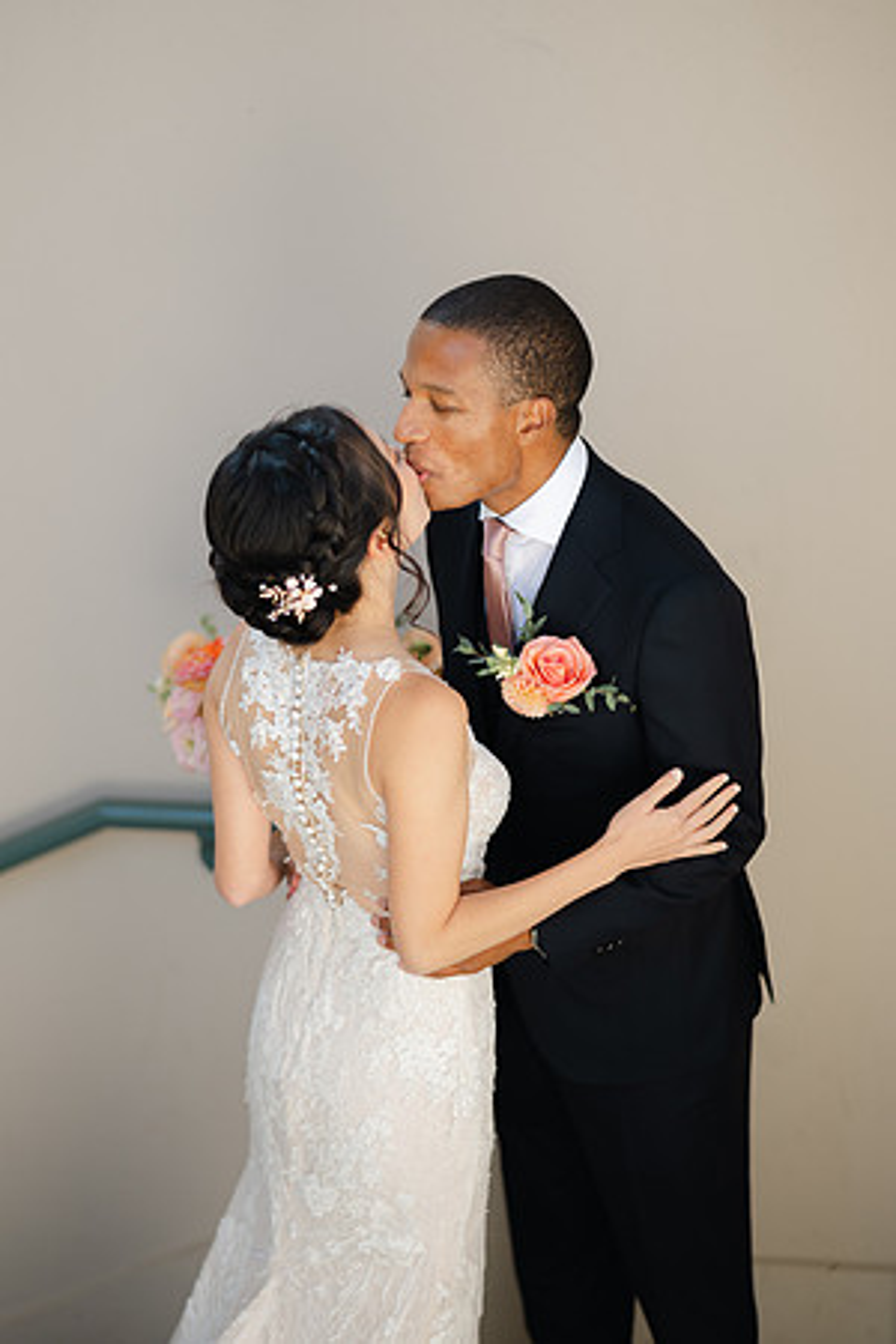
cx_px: 448
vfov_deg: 19.5
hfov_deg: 13.0
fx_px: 3920
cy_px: 672
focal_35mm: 105
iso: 64
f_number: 1.8
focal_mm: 105
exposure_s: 1/640
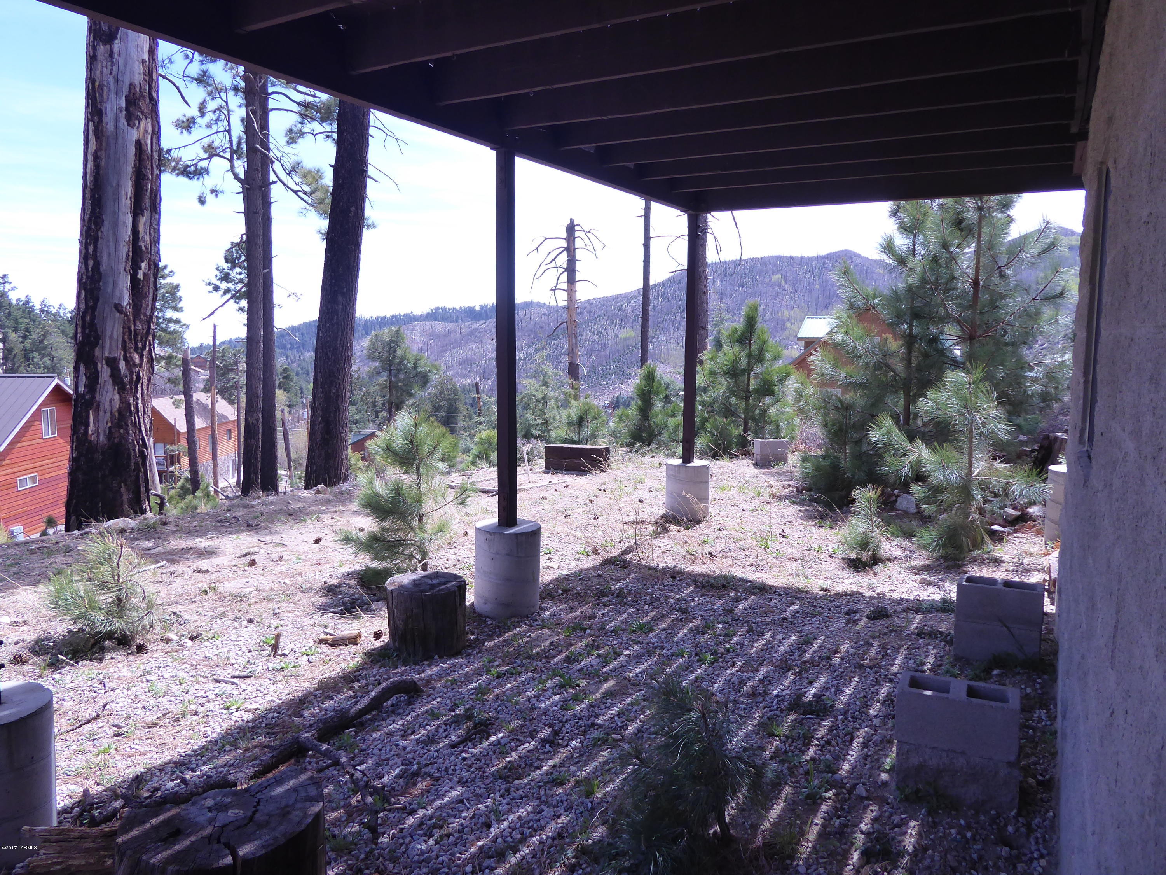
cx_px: 583
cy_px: 438
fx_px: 842
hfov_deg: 69.4
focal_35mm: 25
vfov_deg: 54.9
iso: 125
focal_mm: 4.3
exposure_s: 1/400
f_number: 3.3
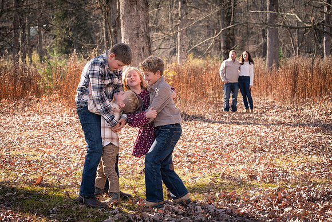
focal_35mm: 91
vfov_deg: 15.0
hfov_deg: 22.3
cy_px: 110
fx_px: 842
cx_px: 155
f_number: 6.3
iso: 250
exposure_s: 1/250
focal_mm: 85
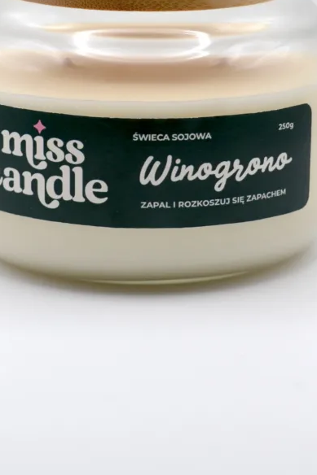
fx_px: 1652
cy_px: 93
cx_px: 151
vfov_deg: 16.3
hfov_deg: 11.0
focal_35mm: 125
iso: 100
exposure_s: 1/60
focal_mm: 38
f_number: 5.6
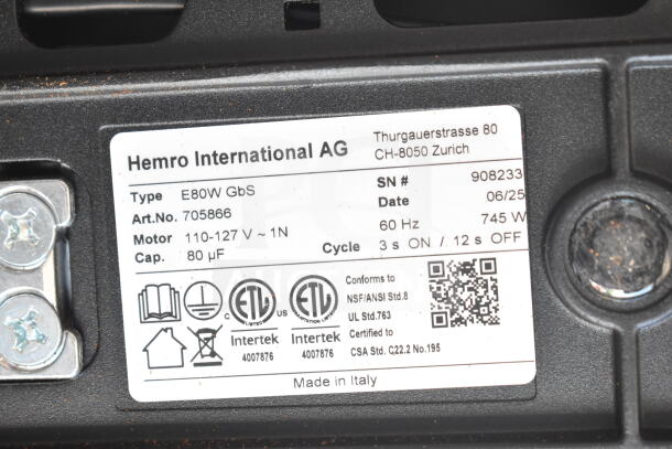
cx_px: 336
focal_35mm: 82
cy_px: 224
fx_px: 1540
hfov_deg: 24.6
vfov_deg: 16.6
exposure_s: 1/100
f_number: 5.6
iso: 2200
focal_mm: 55
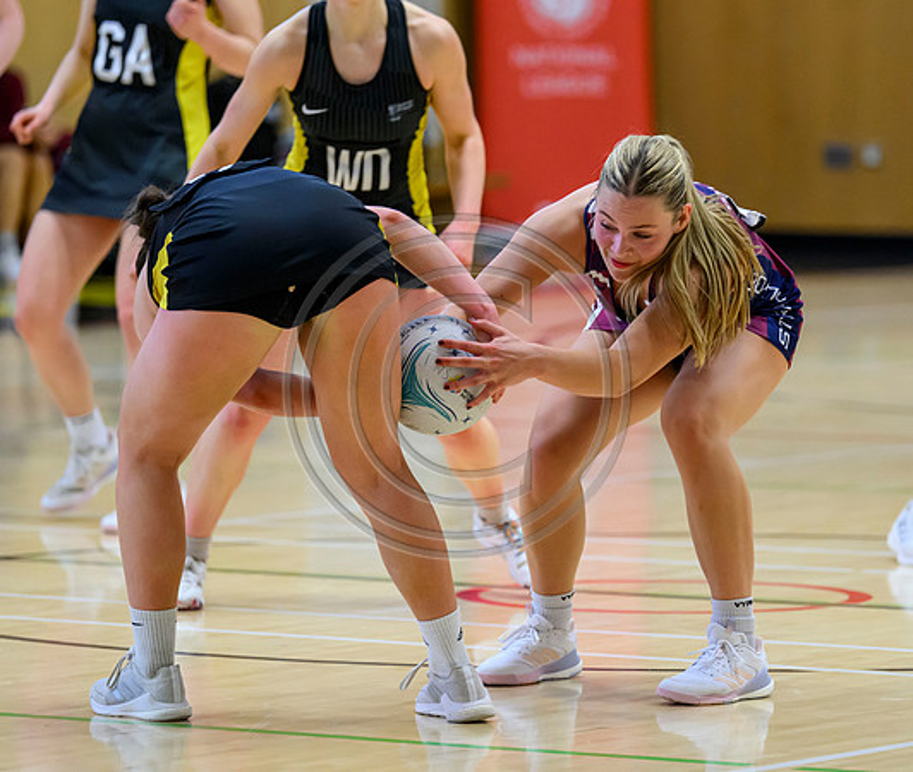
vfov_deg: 5.2
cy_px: 267
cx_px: 620
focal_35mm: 305
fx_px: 8432
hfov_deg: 6.2
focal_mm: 200
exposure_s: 1/1000
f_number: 3.2
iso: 4000
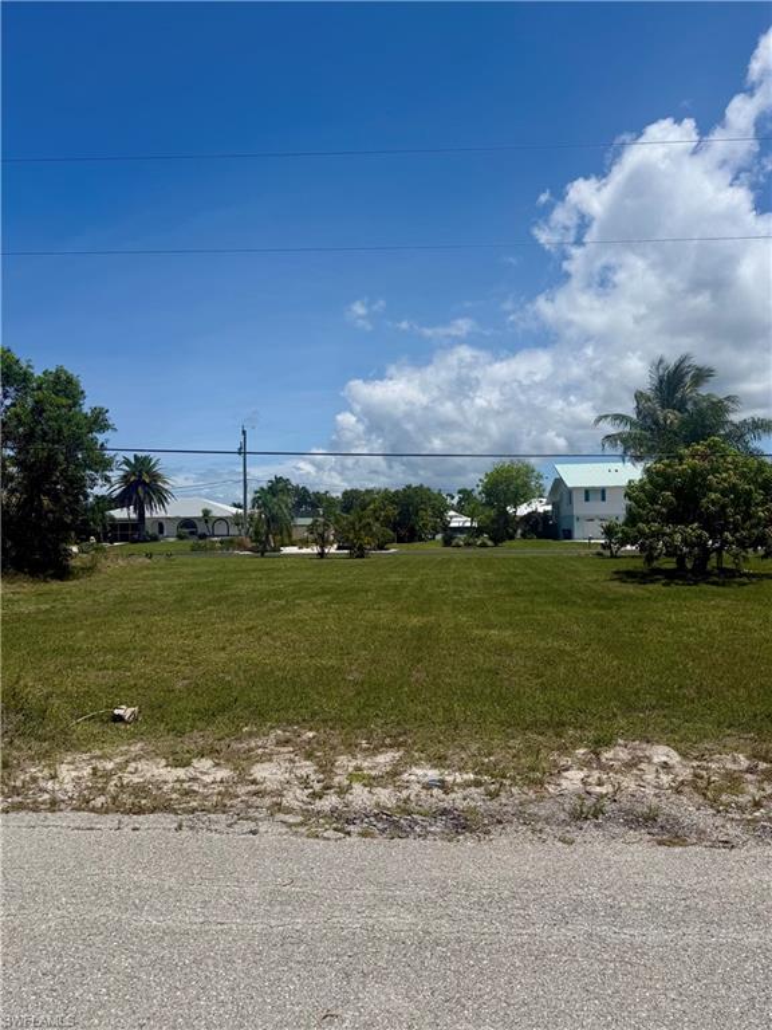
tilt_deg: +1.1
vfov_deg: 71.6
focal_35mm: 24
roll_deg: +0.6
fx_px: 714
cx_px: 386
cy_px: 515
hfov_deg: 56.8
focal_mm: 6.76
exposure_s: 1/10309
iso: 80
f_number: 1.78
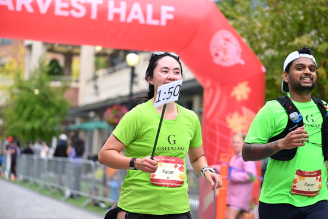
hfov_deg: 24.8
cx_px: 164
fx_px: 747
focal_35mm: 82
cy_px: 110
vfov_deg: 16.7
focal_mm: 82
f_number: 2.8
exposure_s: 1/2000
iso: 800
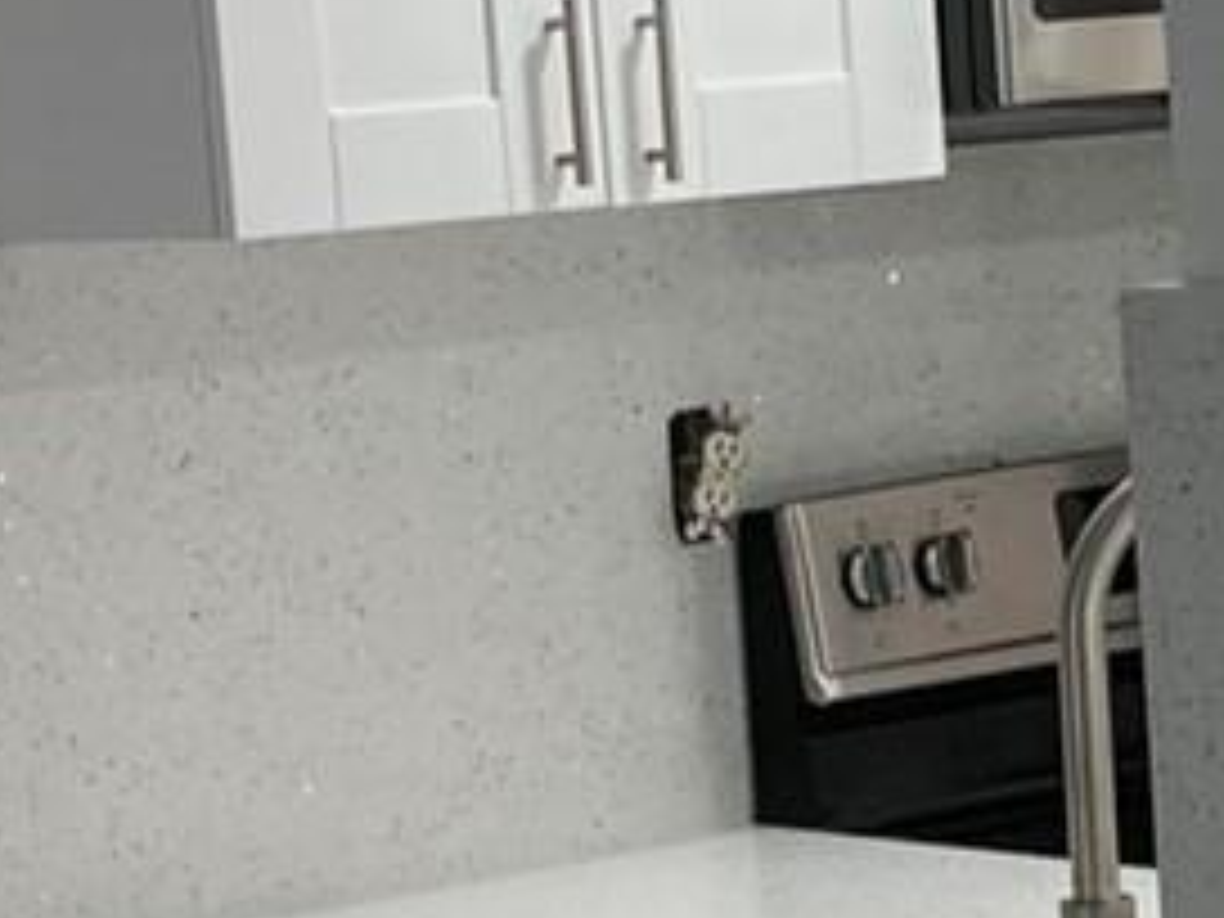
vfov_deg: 9.0
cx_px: 1804
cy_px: 360
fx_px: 5834
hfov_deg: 11.5
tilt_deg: -5.2
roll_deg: +3.9
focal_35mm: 165
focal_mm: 3.99
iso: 50
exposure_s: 1/60
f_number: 1.8
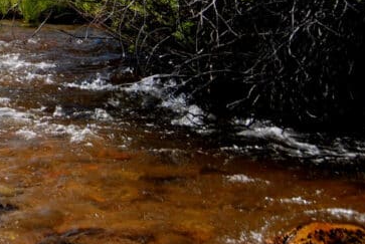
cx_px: -120
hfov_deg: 12.3
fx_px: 1634
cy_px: -94
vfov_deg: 8.4
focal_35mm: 161
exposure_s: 1/125
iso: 125
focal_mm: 38
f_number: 5.6
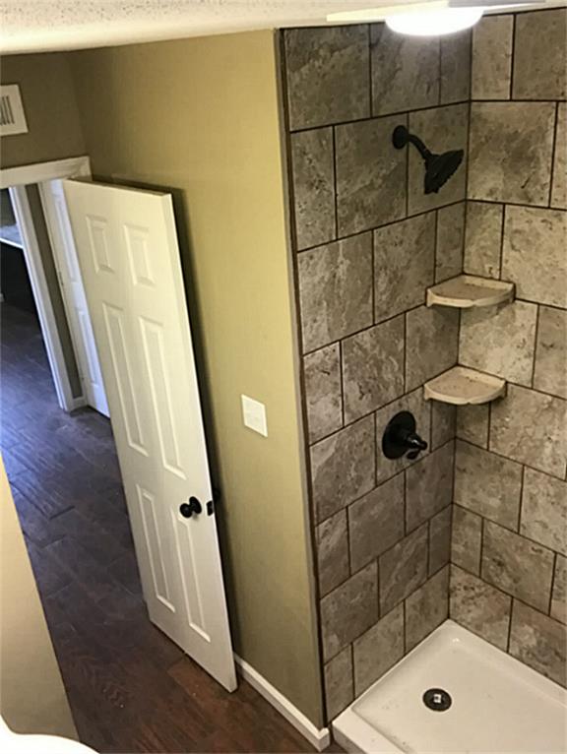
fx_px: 698
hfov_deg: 44.2
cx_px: 284
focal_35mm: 32
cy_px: 377
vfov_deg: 56.8
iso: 100
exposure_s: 1/30
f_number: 2.2
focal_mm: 2.87
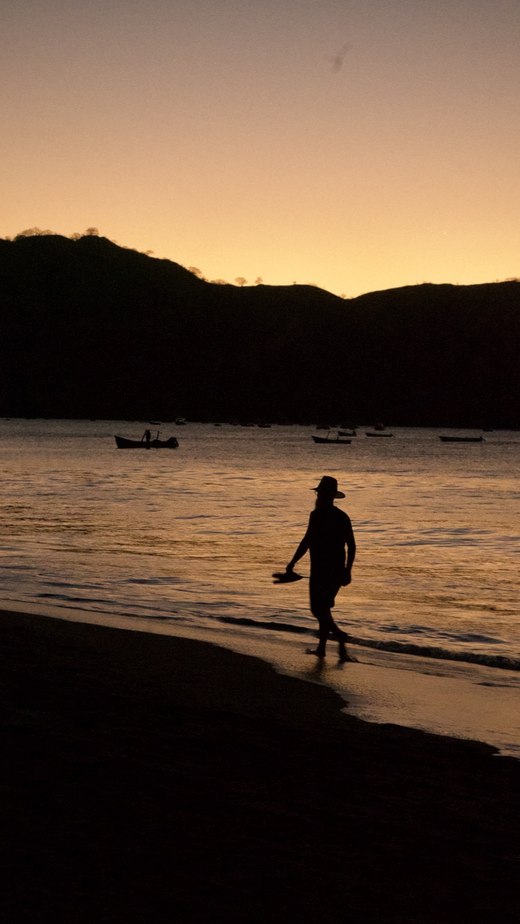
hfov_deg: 15.3
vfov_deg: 26.8
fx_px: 1936
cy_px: 461
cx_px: 278
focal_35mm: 79
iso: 10000
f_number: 13
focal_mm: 50
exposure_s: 1/50
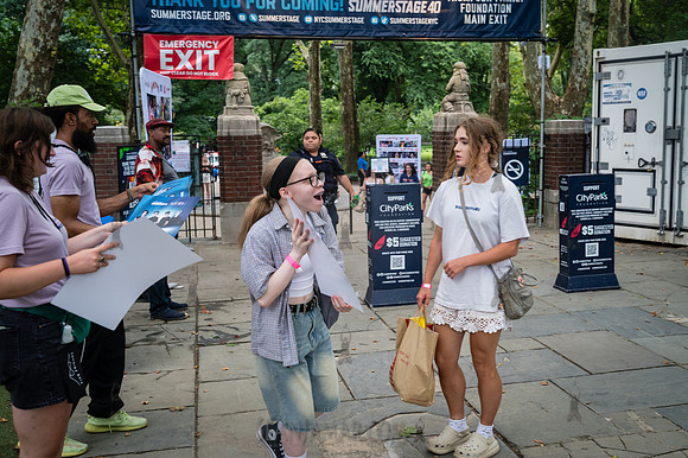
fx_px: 745
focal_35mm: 39
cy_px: 229
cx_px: 344
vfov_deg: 34.2
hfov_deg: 49.6
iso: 1250
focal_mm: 39
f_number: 4.5
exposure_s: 1/250
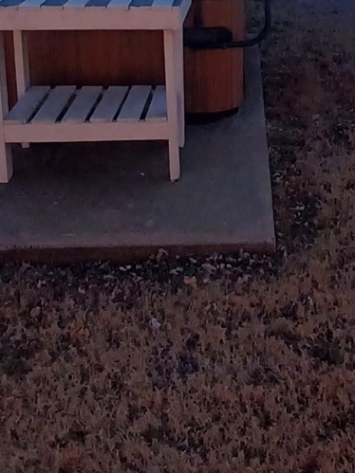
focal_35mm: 50
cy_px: 11
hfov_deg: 28.2
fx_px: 684
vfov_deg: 35.0
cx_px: 306
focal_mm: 1.42
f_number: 2.2
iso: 40
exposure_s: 1/2160
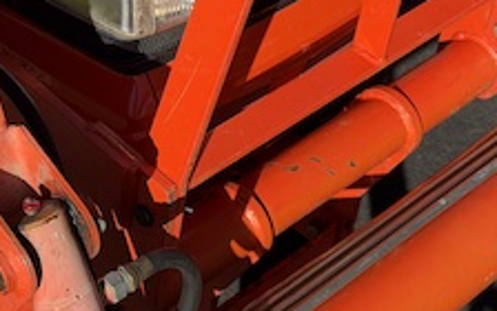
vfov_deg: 13.7
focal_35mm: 91
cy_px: -122
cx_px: -64
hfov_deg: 21.5
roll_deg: -3.6
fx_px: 1233
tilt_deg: -32.0
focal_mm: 6.93
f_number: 1.8
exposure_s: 1/2273
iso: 64
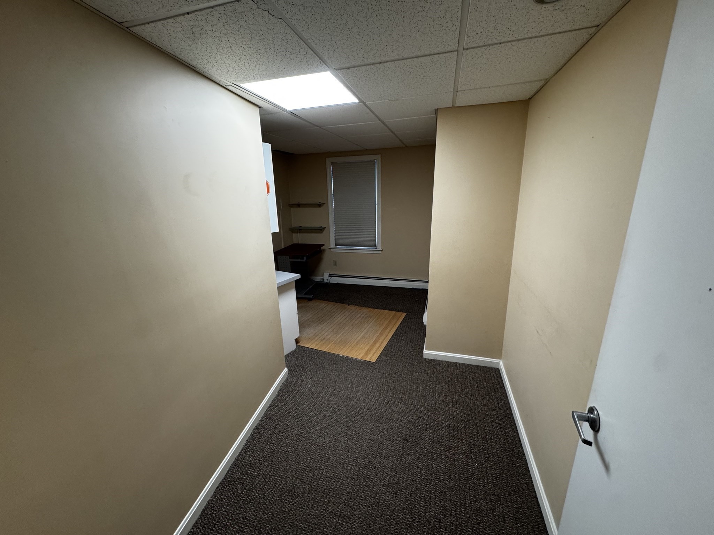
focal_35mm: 14
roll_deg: +2.5
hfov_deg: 102.1
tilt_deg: -16.0
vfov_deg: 85.7
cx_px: 357
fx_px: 289
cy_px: 268
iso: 250
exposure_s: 1/120
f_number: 2.2
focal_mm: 2.22
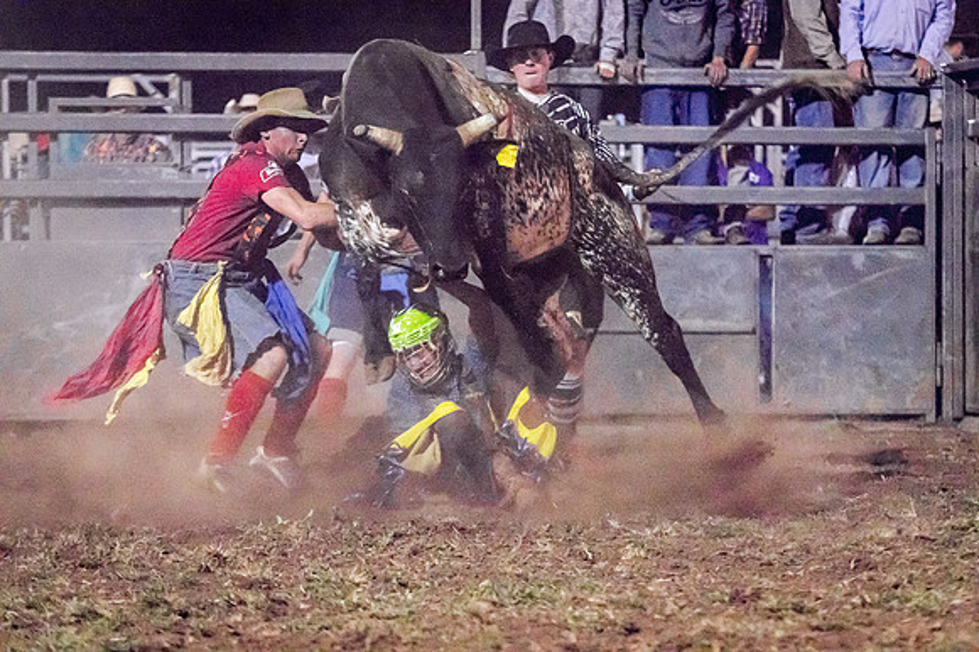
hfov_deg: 11.6
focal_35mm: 177
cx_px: 490
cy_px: 326
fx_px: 4810
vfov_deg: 7.7
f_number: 2.8
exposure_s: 1/500
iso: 6400
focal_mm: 118
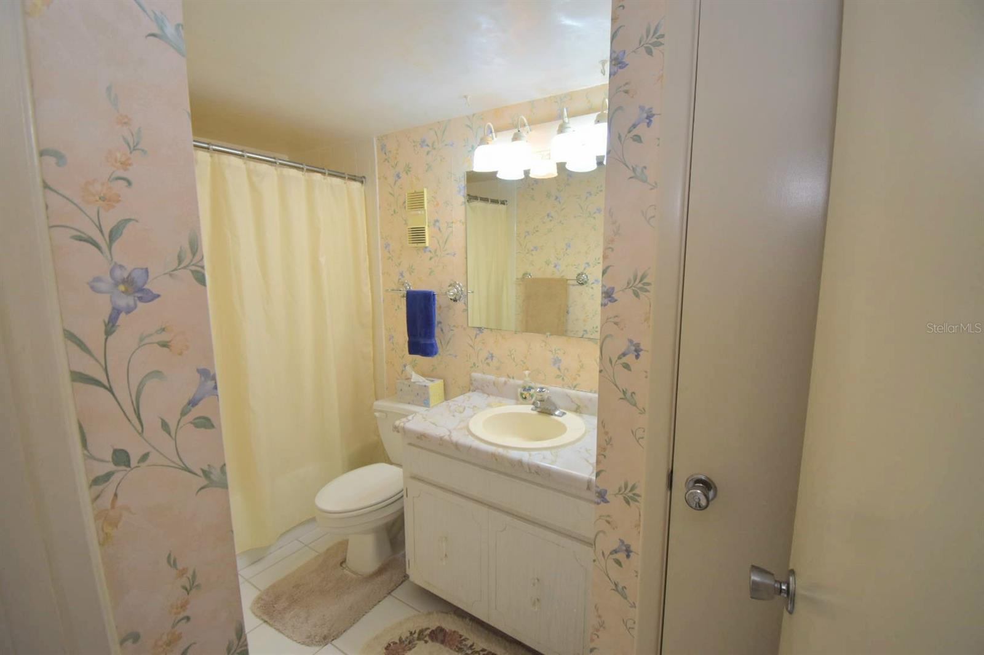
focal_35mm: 15
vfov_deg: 77.3
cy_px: 328
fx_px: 410
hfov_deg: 100.4
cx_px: 492
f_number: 5
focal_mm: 10
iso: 400
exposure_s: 1/100
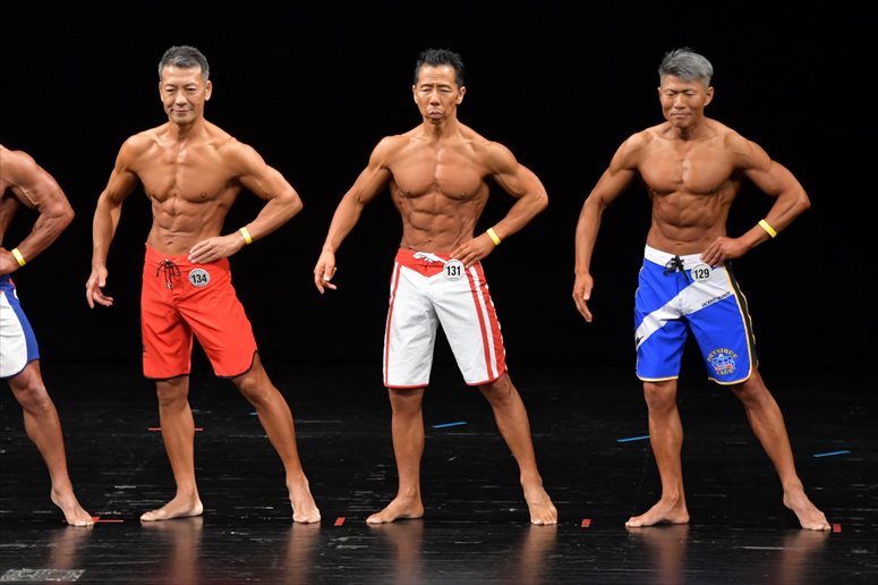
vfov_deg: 5.1
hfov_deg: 7.6
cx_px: 439
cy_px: 292
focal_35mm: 270
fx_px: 6582
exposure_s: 1/400
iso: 3200
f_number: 5.6
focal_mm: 180
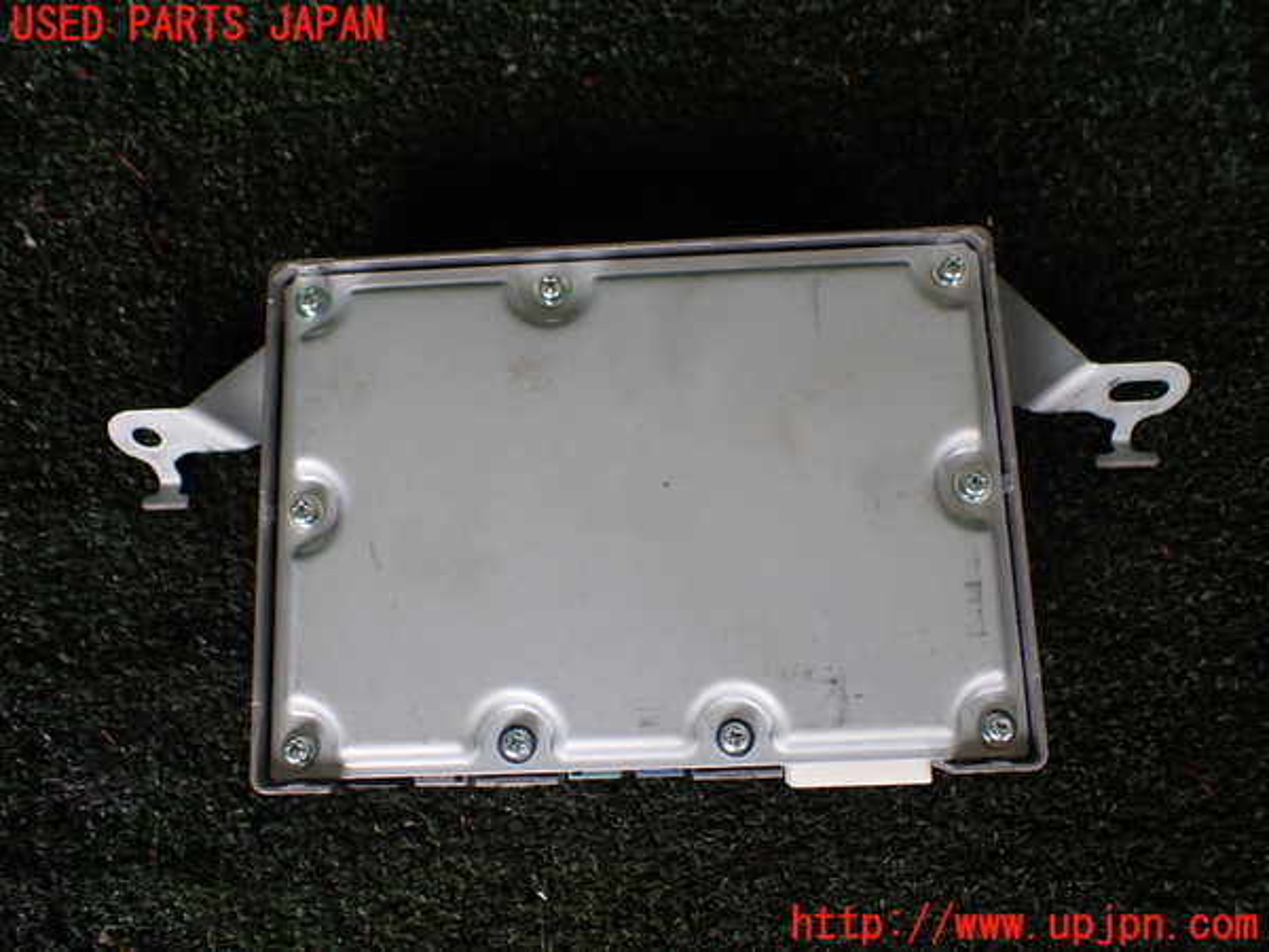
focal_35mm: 30
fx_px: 1100
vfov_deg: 46.8
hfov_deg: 60.0
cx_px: 634
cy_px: 476
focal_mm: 5.4
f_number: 2.3
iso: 125
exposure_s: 1/125
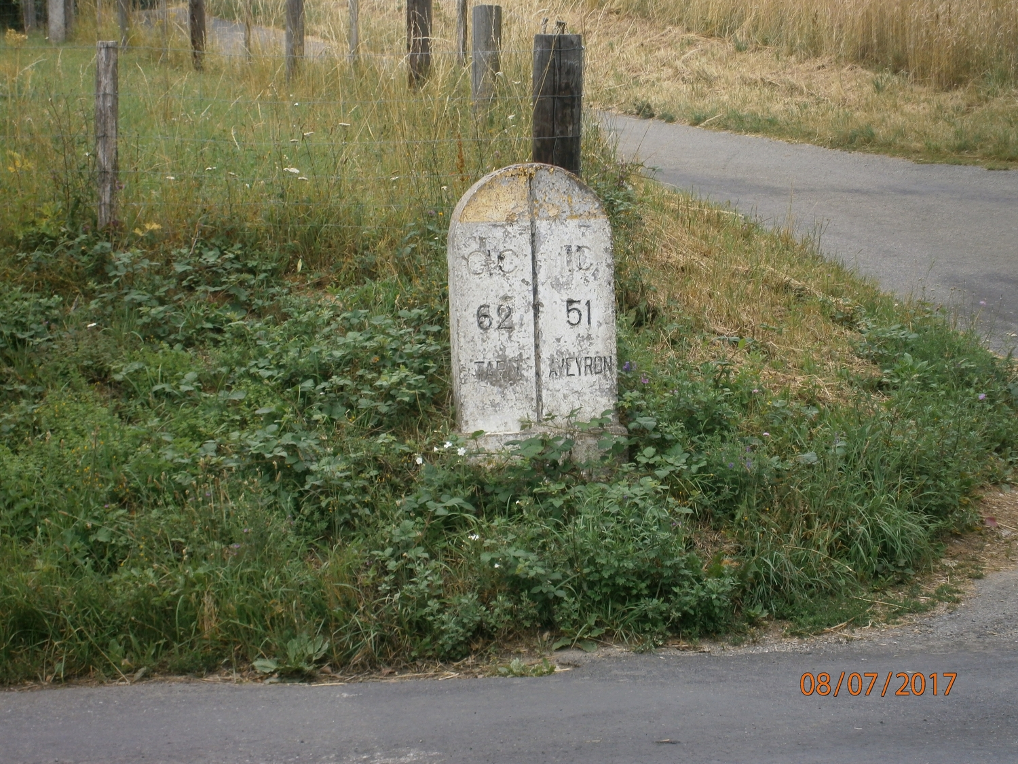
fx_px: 2559
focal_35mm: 87
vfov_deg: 17.0
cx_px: 509
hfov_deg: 22.5
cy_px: 382
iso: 80
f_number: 4.9
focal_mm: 15.4
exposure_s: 1/100
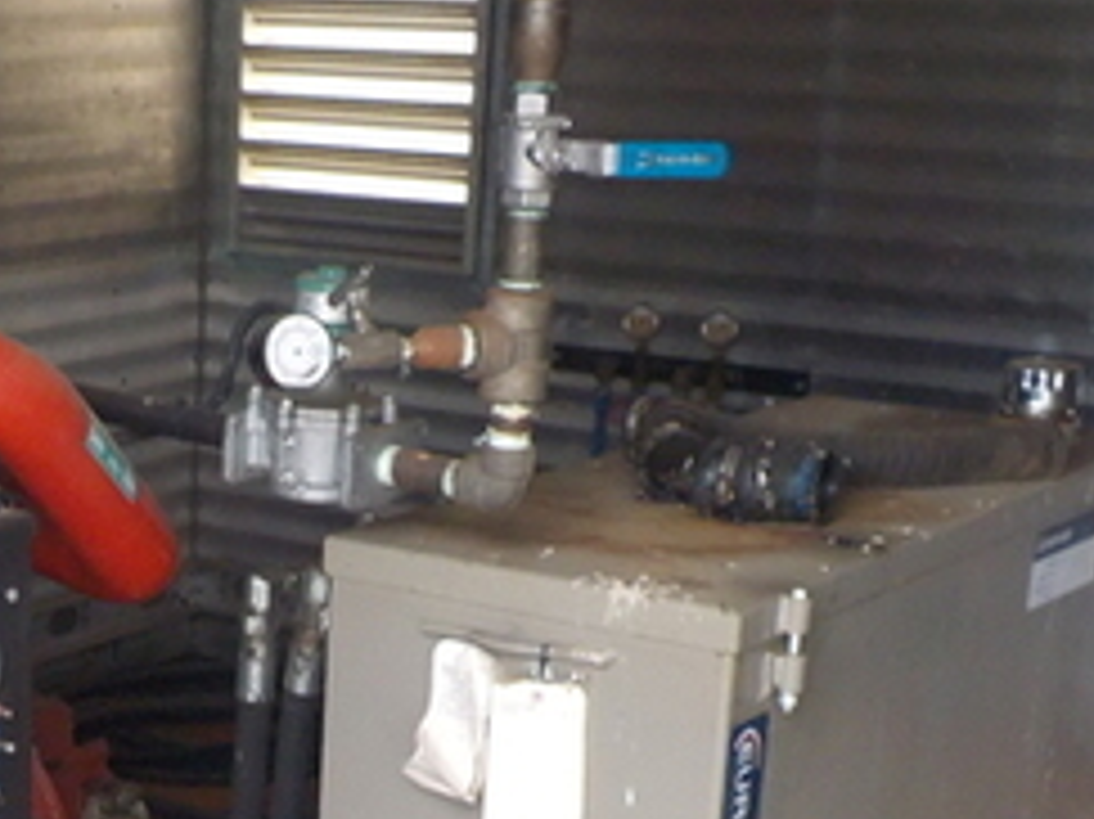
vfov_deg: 18.2
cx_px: 23
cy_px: 792
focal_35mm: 79
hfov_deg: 23.8
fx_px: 2495
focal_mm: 4.1
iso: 250
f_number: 3.3
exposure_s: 1/30
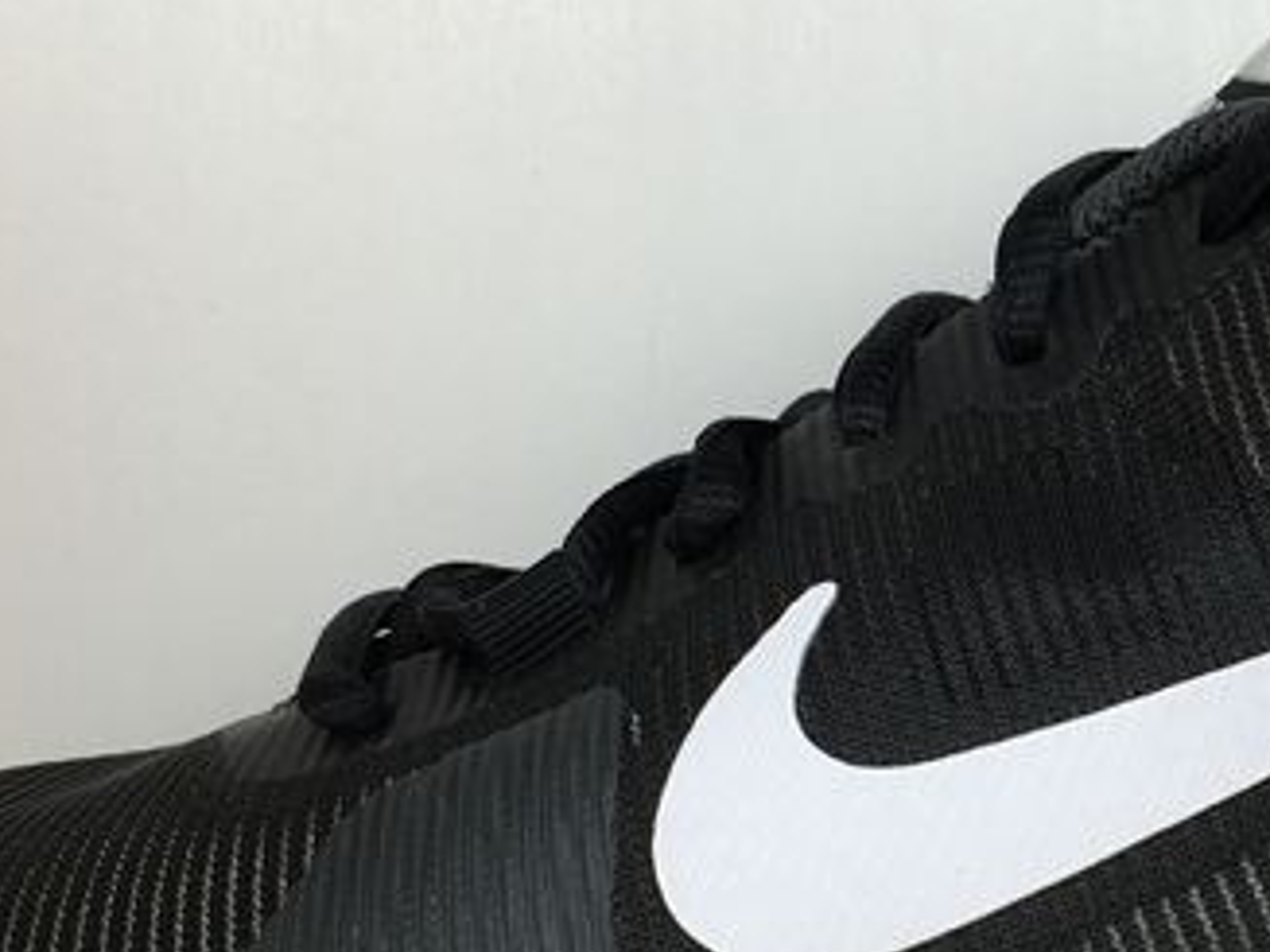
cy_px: 781
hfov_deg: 26.7
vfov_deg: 20.4
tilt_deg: -6.1
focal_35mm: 71
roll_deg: +0.8
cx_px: 1080
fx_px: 2604
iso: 25
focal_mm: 4.15
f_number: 2.2
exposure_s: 1/120
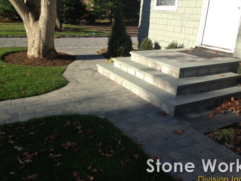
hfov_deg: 53.9
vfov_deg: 41.8
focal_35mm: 34
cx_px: 124
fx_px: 237
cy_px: 92
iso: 50
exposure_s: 1/723
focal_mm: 4.13
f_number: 2.4
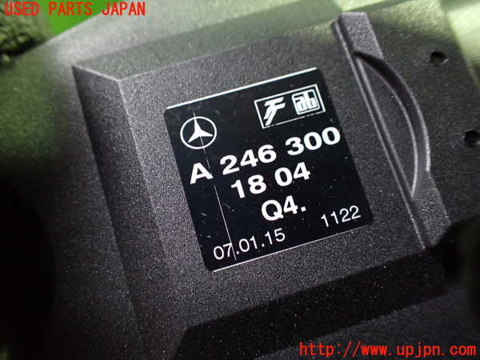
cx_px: 240
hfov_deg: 60.0
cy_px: 180
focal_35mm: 30
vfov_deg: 46.8
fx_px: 416
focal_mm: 5.4
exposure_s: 1/30
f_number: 2.3
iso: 800
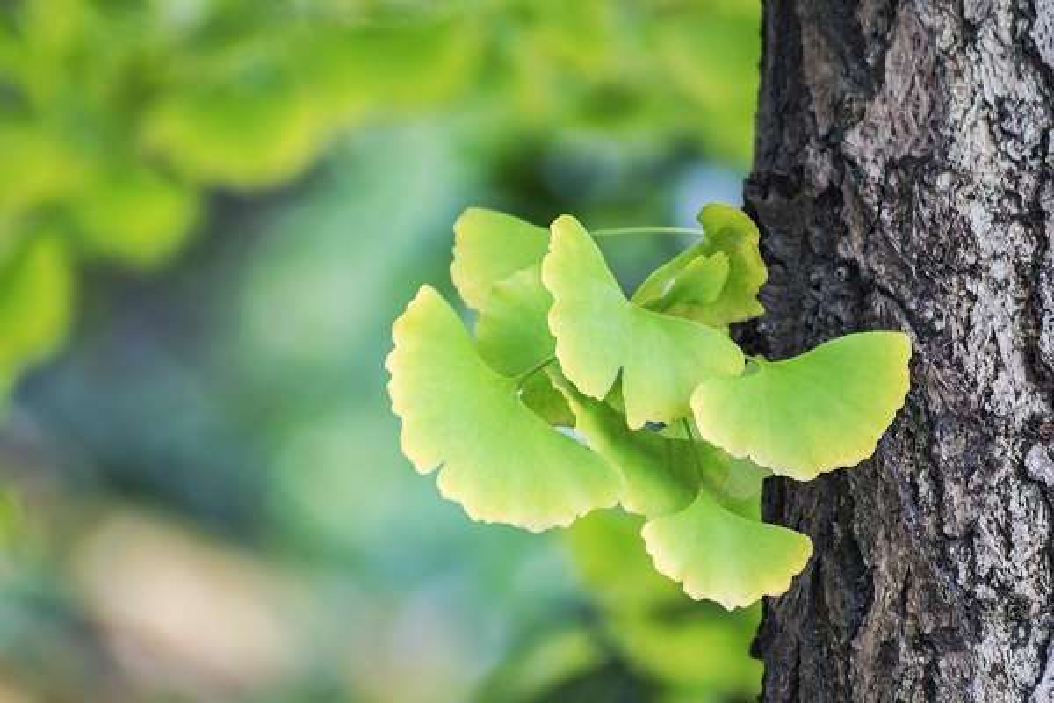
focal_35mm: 450
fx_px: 13174
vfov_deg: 3.1
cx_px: 527
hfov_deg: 4.6
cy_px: 352
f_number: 6.3
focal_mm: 300
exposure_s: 1/8
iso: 100
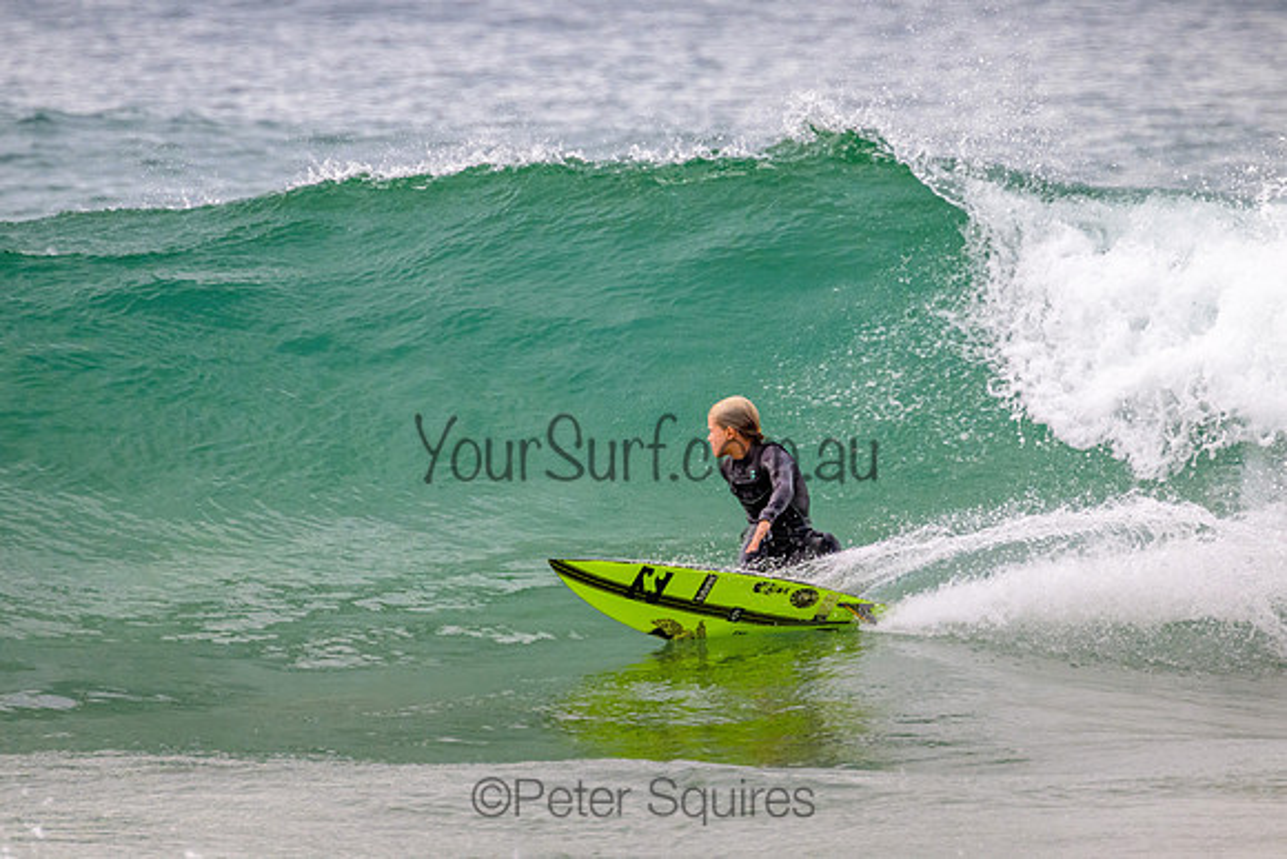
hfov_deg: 2.2
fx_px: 33464
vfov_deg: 1.5
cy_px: 357
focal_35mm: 936
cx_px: 631
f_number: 11
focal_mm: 800
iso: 2800
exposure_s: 1/2000
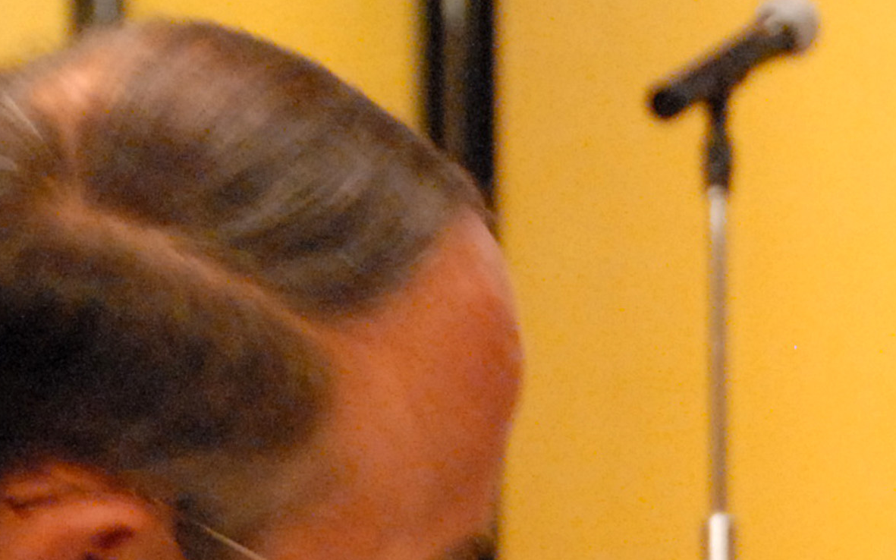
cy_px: 642
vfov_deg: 4.7
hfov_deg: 7.5
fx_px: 6861
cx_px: 790
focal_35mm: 281
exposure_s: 1/25
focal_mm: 56
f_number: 5.6
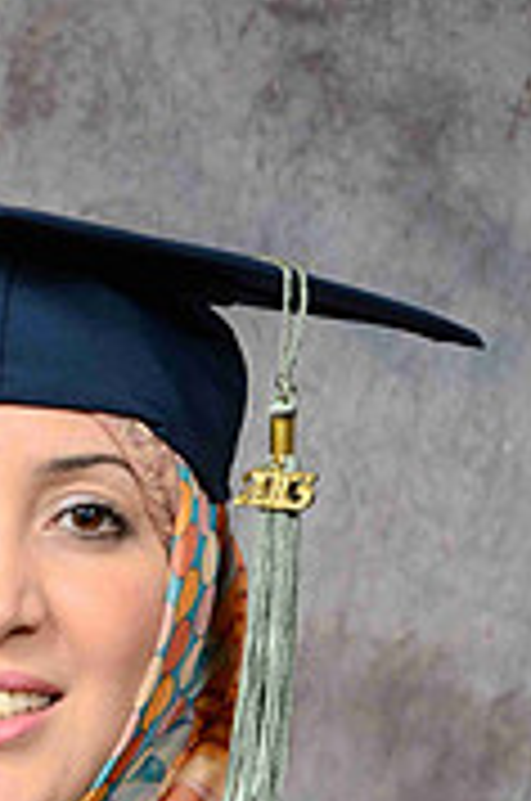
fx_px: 4886
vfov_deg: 9.3
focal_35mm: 220
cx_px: -18
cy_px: 936
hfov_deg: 6.2
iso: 200
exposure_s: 1/200
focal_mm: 58
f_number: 6.3
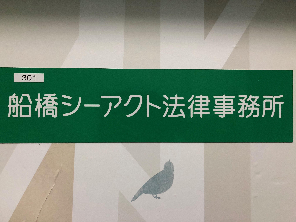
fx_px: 248
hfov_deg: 61.7
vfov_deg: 48.2
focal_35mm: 29
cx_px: 148
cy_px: 111
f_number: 1.8
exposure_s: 1/17
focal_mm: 3.99
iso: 80
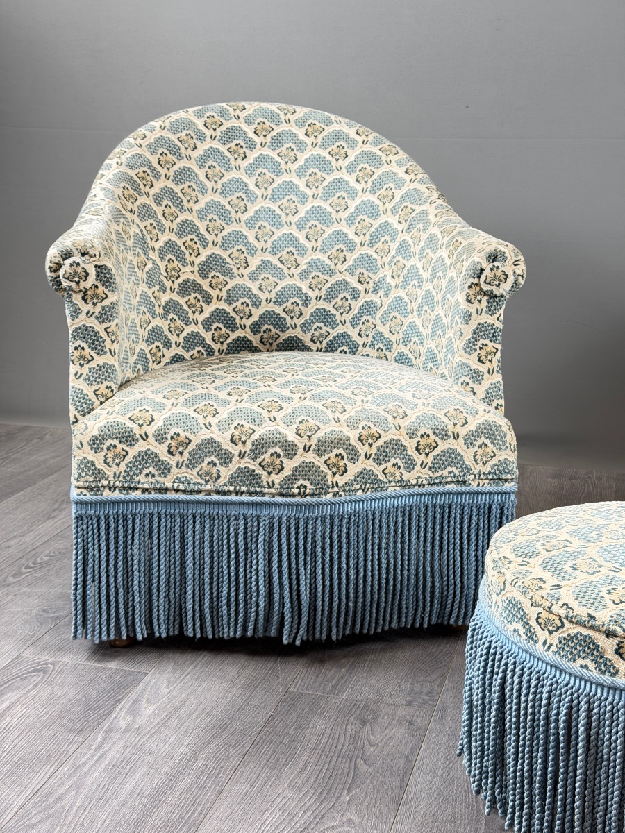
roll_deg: -1.6
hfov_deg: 30.3
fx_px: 1156
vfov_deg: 39.7
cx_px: 312
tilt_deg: -12.8
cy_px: 416
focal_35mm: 48
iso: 125
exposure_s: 1/50
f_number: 1.78
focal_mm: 6.76
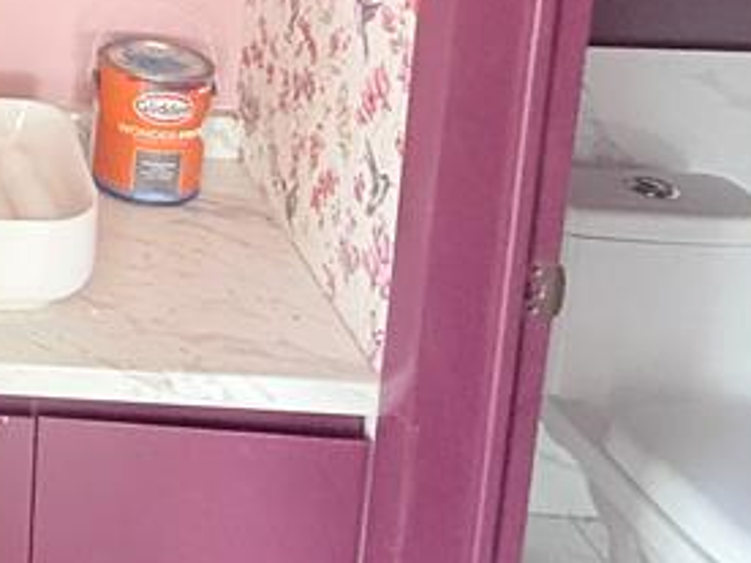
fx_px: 1128
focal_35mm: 52
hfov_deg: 30.7
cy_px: -150
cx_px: -169
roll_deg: -0.5
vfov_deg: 24.7
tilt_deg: -7.0
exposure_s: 1/99
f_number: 2.2
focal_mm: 2.22
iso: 320
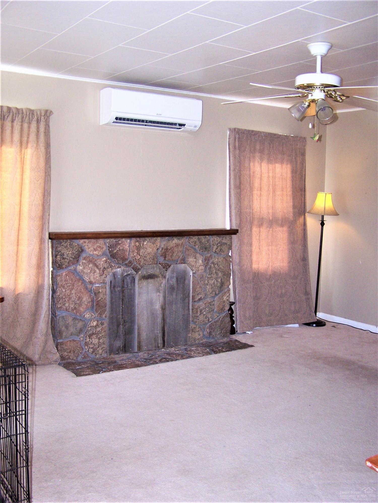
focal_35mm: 38
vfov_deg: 49.0
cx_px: 189
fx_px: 553
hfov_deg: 37.7
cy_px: 252
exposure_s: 1/60
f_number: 2.8
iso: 140
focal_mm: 6.3
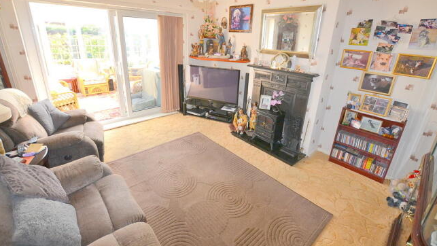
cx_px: 218
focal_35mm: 16
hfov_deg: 99.4
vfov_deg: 66.8
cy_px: 106
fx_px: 185
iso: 320
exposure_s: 1/125
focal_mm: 10
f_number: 4
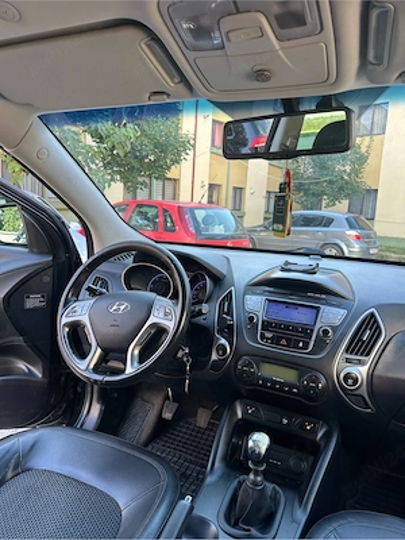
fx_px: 374
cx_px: 202
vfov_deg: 71.6
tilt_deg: -8.0
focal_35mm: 24
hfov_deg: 56.8
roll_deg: -4.0
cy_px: 270
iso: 64
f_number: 1.78
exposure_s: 1/121
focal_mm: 6.86
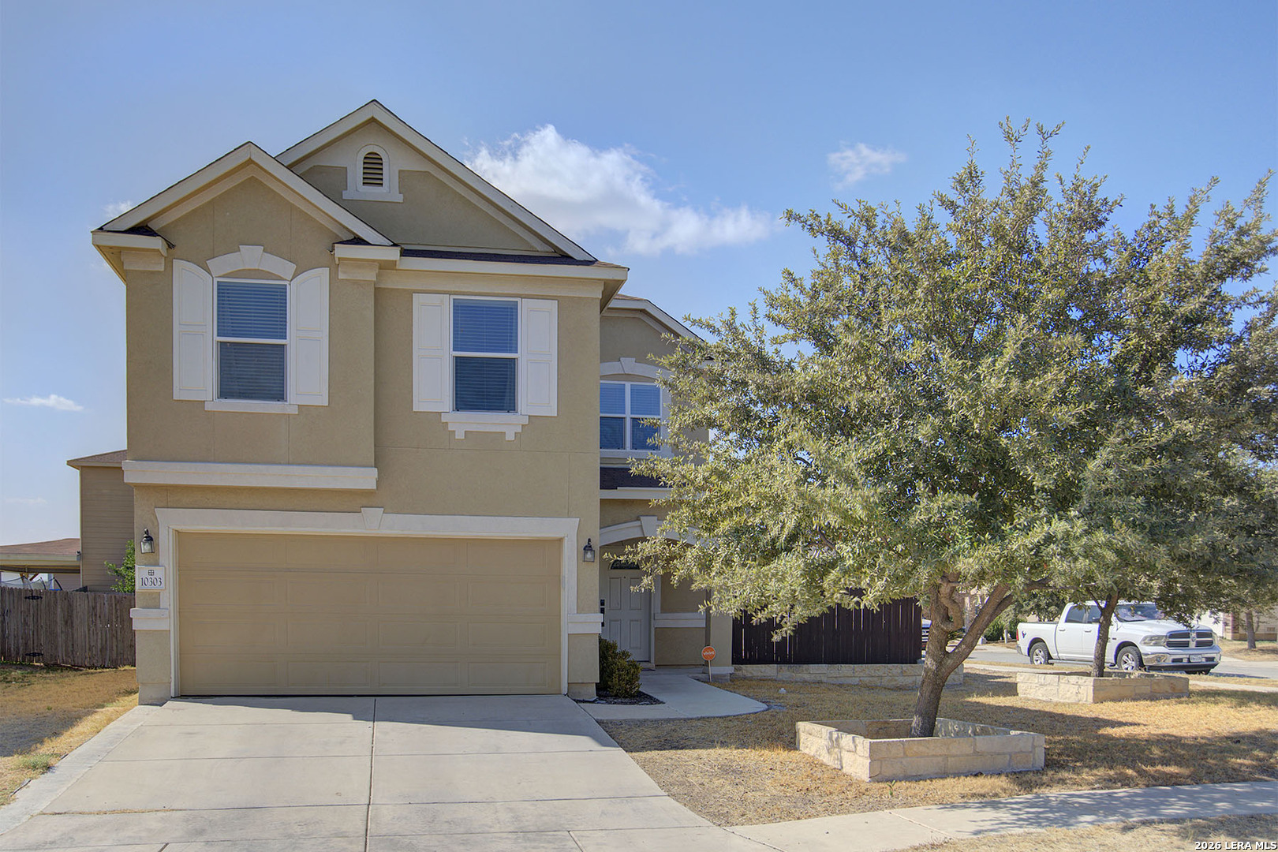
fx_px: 923
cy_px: 426
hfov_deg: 69.4
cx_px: 639
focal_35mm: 26
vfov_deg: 49.6
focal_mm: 26
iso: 250
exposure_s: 1/800
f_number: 8
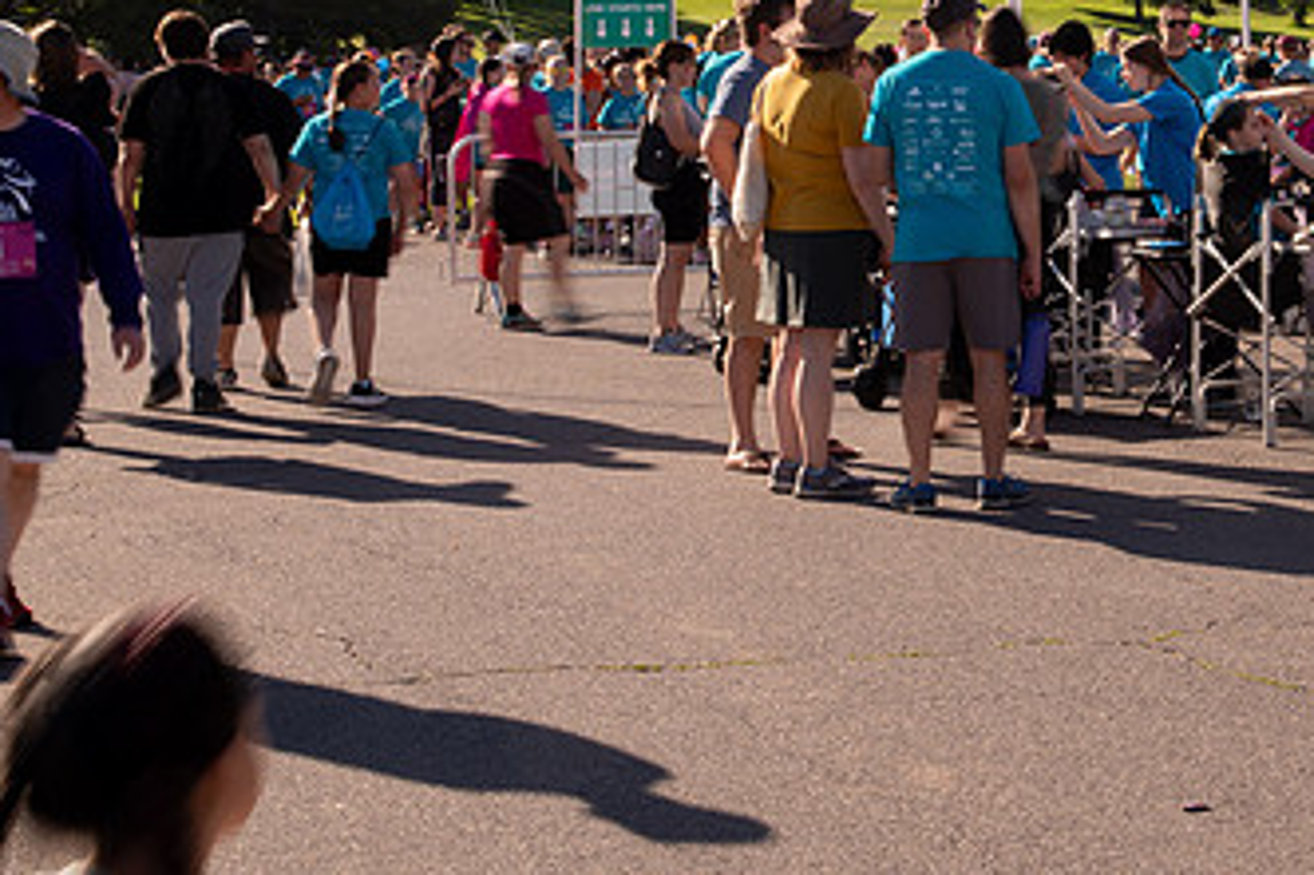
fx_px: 3283
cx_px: 958
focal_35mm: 90
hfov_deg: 22.5
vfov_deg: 15.1
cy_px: 150
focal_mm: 50
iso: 80
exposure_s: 1/13
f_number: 22
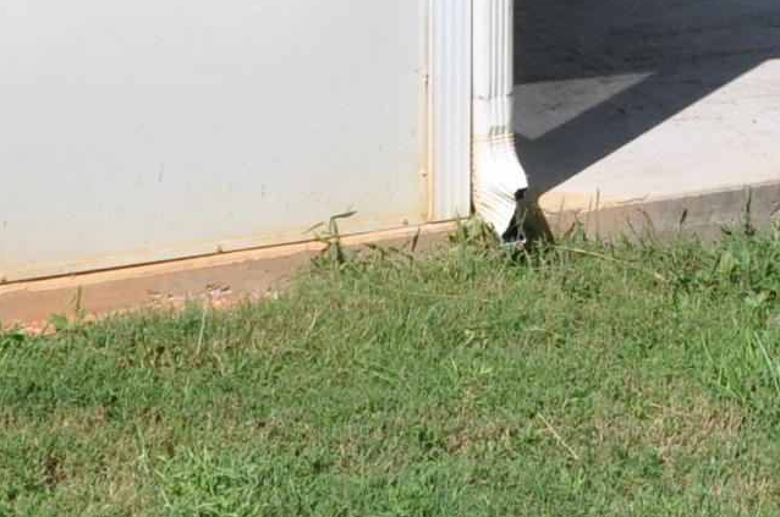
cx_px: 853
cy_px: -331
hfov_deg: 15.7
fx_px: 2747
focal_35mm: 127
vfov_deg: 10.3
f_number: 10
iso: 200
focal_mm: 18
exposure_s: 1/400
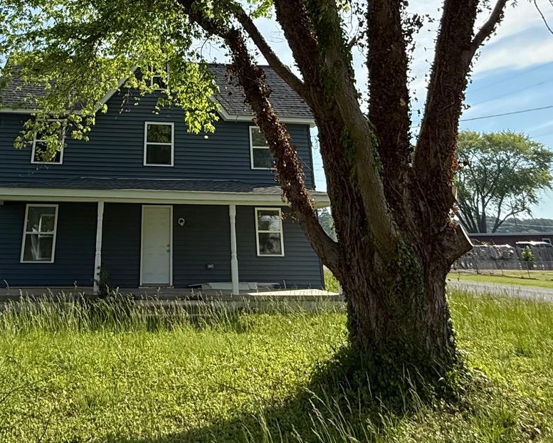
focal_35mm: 36
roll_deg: -0.8
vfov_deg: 36.1
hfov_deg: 49.2
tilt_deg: +25.3
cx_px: 175
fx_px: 589
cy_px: -23
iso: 64
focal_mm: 2.22
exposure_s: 1/1211
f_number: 2.2
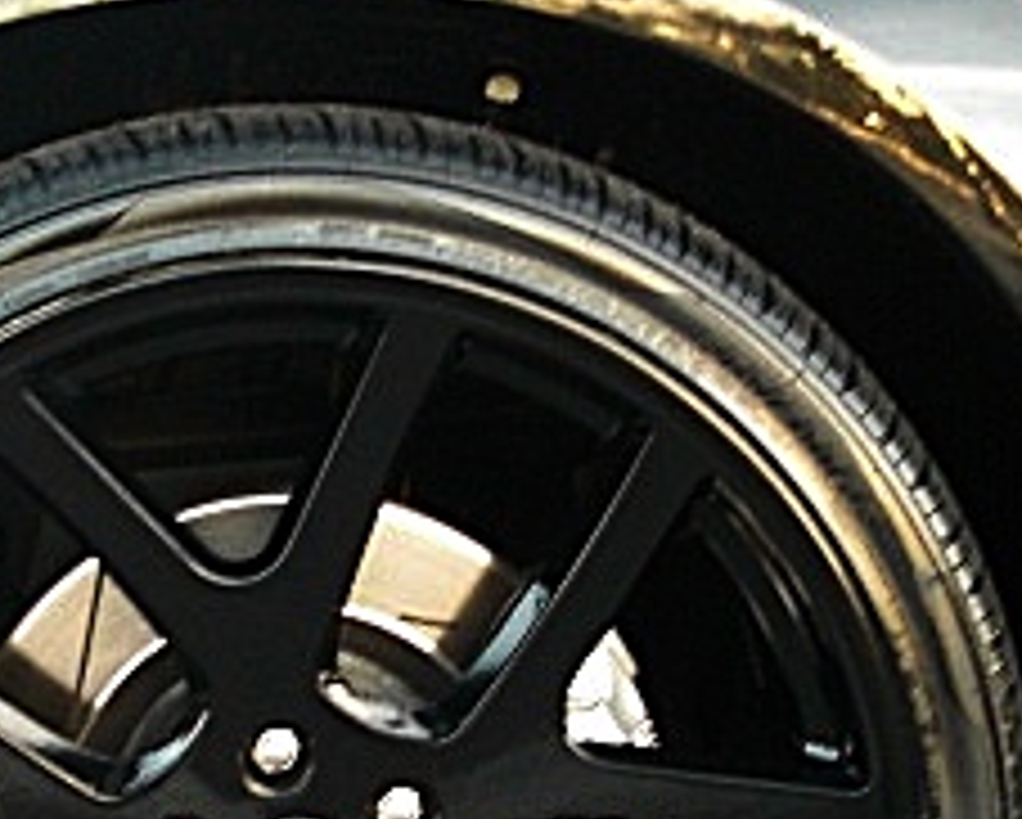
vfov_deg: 15.5
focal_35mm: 99
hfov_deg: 19.3
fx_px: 2997
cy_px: 580
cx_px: 365
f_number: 2.8
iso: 400
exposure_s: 1/60
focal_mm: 6.3
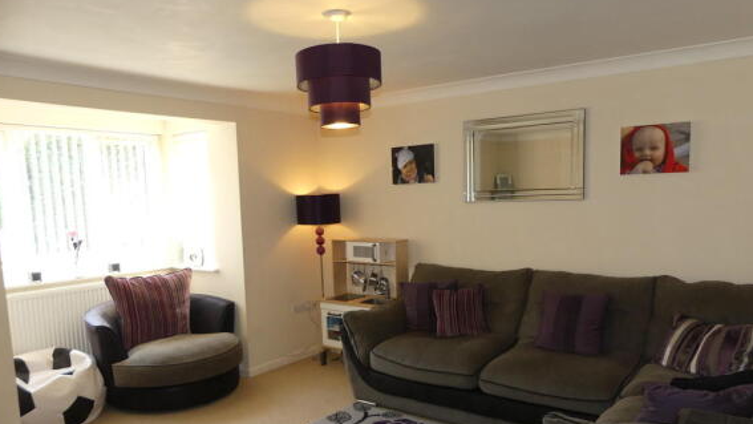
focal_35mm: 28
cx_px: 369
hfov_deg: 67.9
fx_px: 559
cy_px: 272
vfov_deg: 41.1
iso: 250
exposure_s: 1/60
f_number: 2.8
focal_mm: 4.5
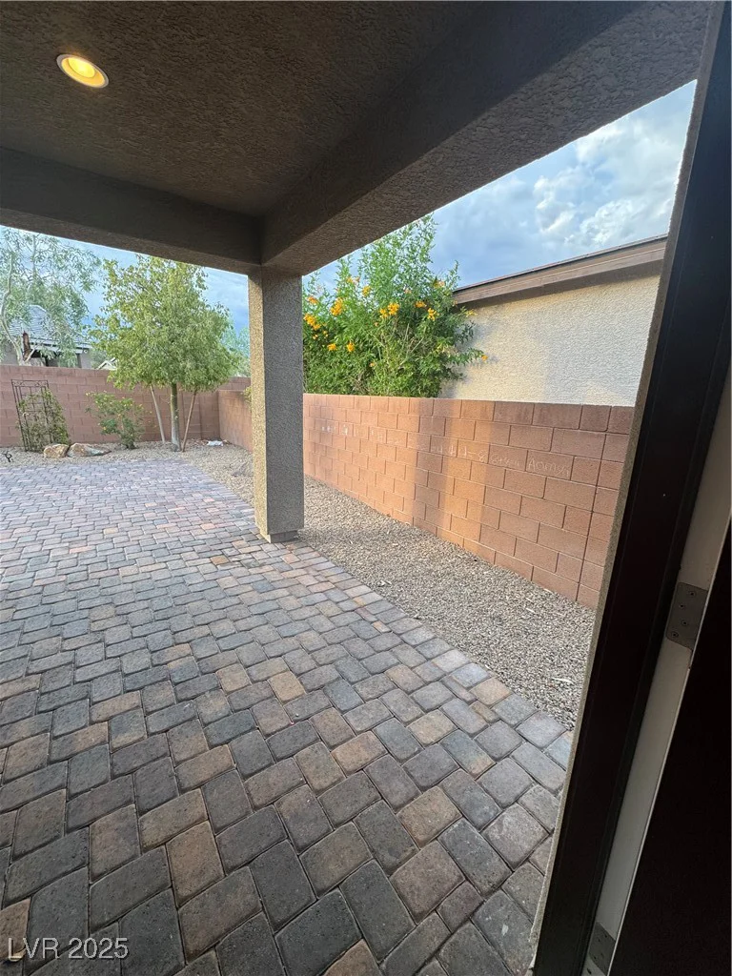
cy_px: 488
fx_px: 395
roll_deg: -2.7
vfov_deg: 102.1
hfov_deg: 85.7
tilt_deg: -13.8
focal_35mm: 14
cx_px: 366
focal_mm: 2.22
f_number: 2.2
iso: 40
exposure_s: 1/129
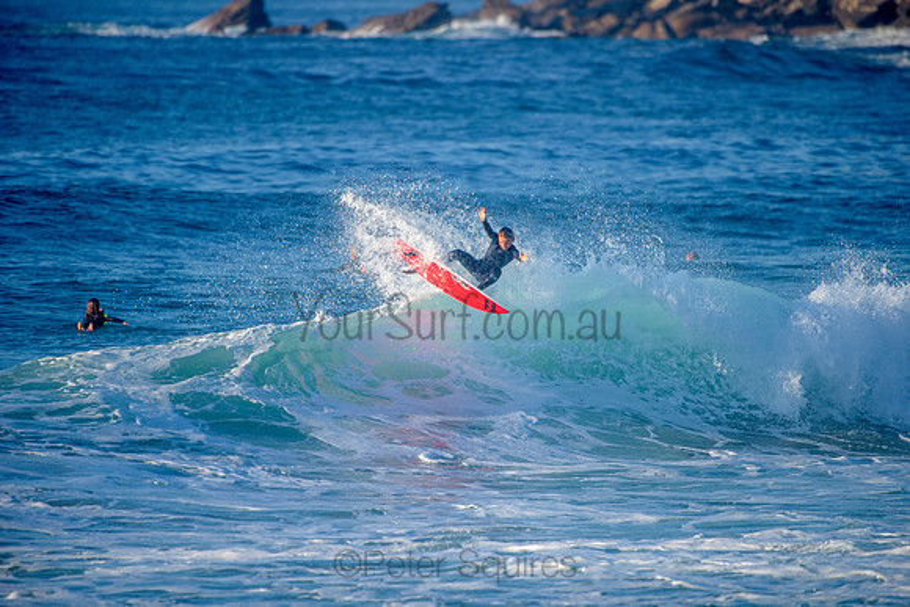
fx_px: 12641
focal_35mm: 500
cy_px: 304
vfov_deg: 2.8
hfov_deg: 4.1
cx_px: 455
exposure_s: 1/2000
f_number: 5.6
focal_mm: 500
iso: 320
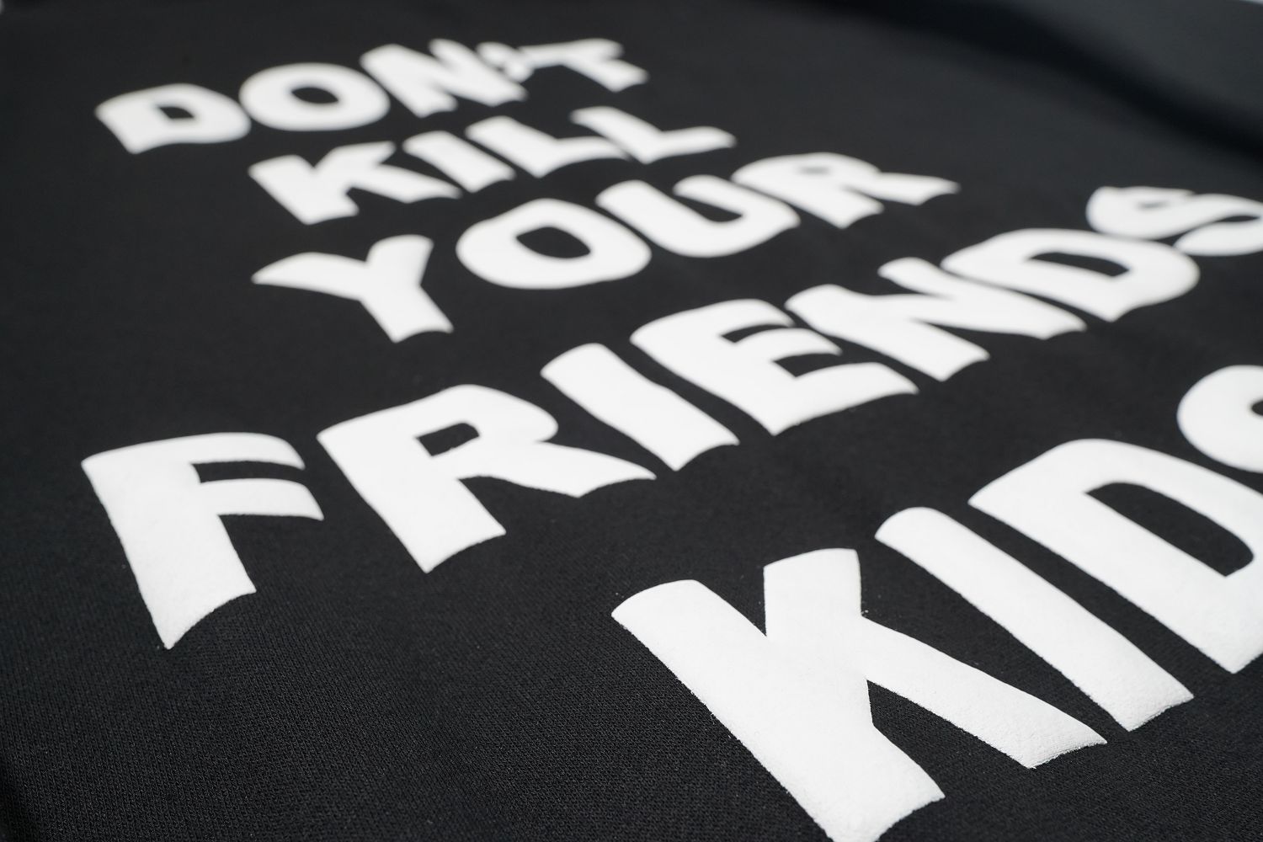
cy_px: 421
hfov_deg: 54.4
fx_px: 1228
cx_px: 632
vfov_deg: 37.9
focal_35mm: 35
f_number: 10
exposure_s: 1/100
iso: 1600
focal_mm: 35
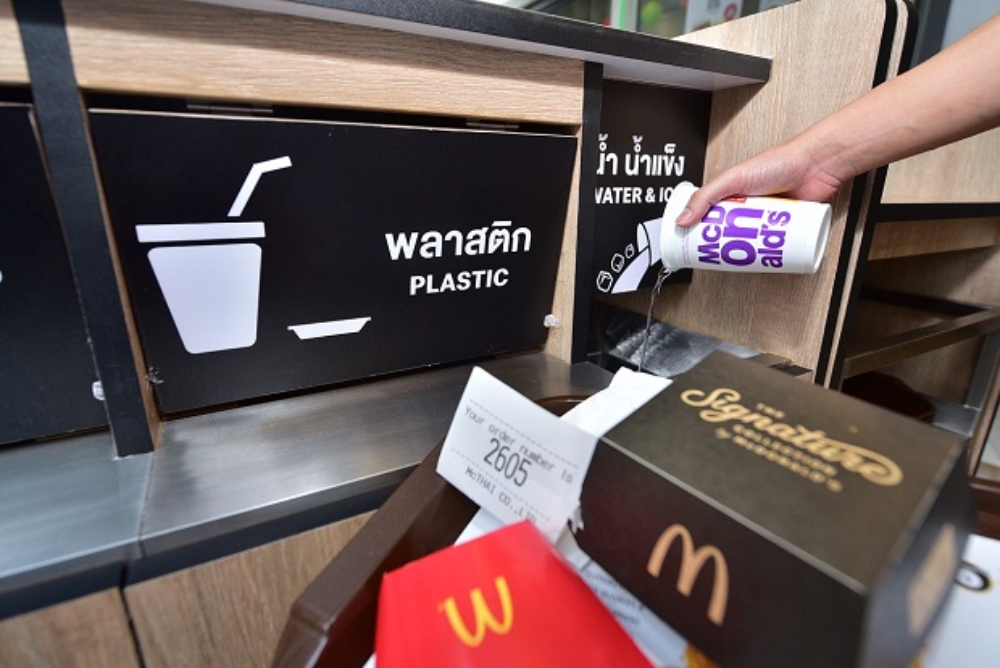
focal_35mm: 18
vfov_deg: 67.4
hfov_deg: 90.0
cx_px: 500
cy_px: 334
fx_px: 500
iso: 1000
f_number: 4.5
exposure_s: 1/160
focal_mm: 18
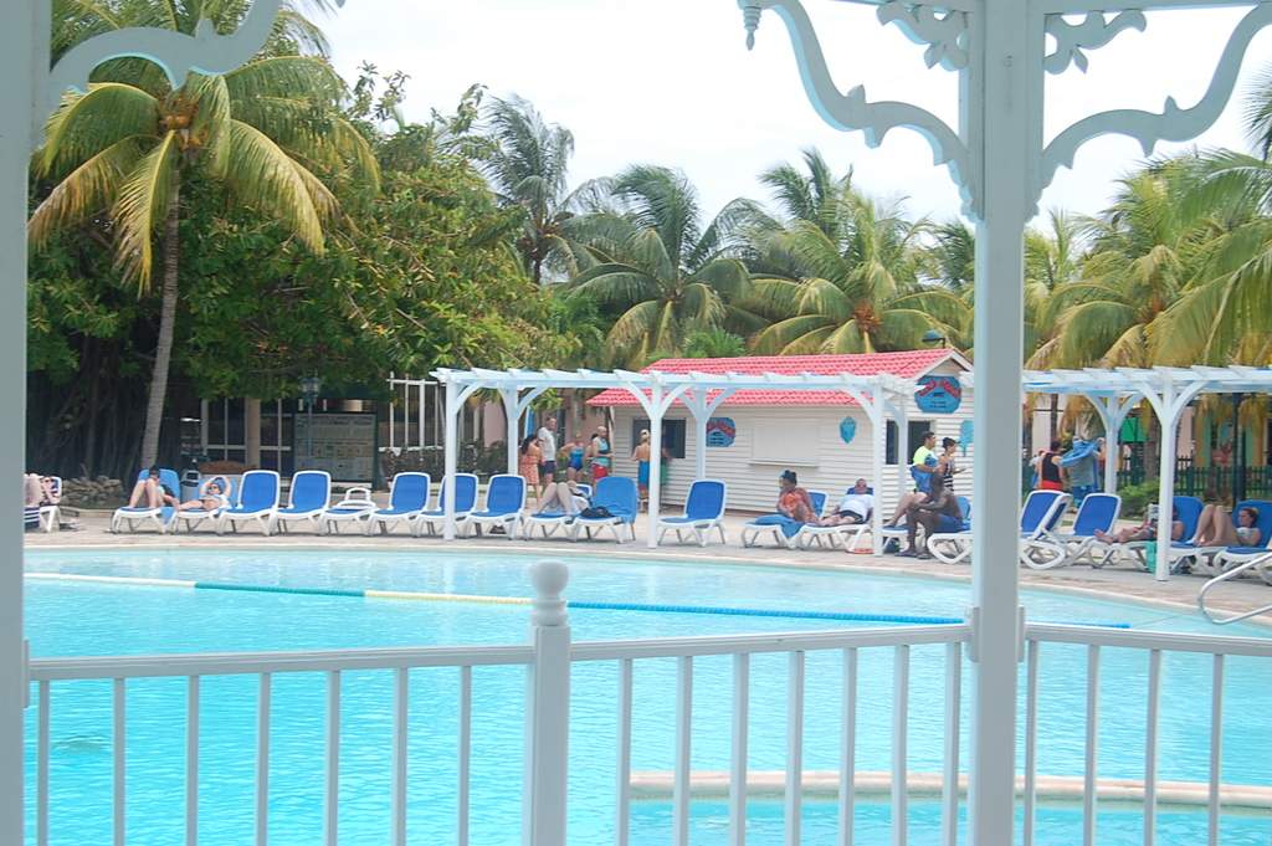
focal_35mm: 48
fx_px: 1695
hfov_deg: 41.1
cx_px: 636
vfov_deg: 28.0
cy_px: 423
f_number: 8
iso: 200
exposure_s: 1/250
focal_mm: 32
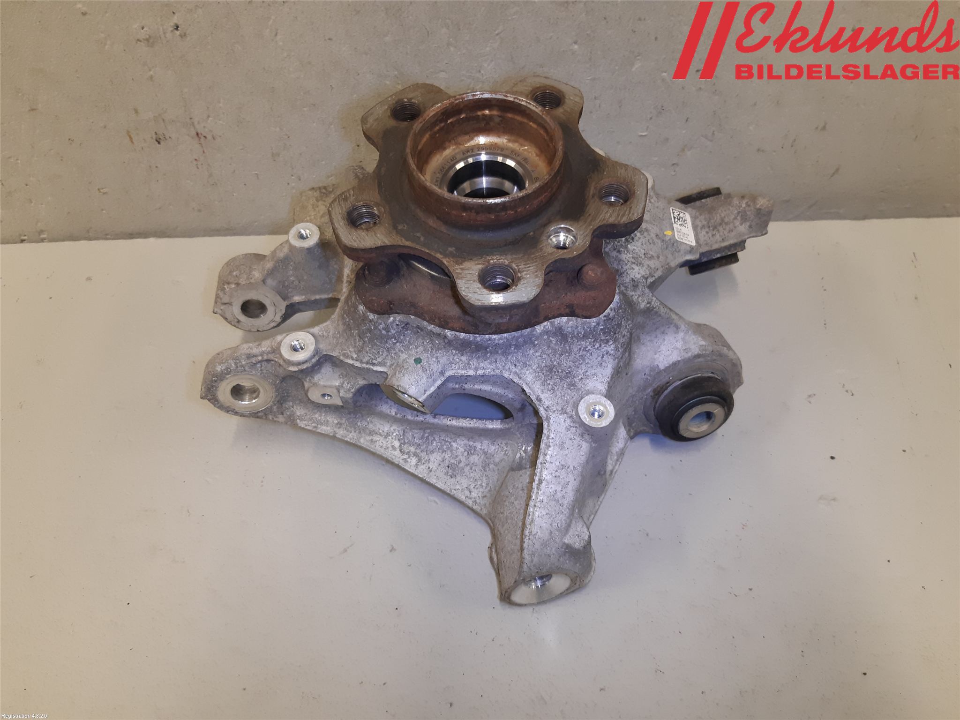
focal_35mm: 26
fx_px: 721
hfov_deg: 67.3
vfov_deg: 53.1
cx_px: 480
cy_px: 360
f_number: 1.7
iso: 125
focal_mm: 3.93
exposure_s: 1/50
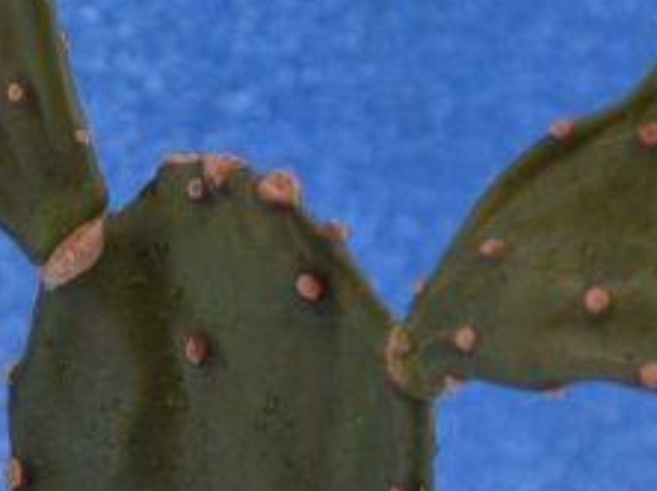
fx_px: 6787
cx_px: 206
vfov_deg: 4.1
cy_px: 603
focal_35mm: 358
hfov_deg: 5.5
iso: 800
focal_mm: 90
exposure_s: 1/60
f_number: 8
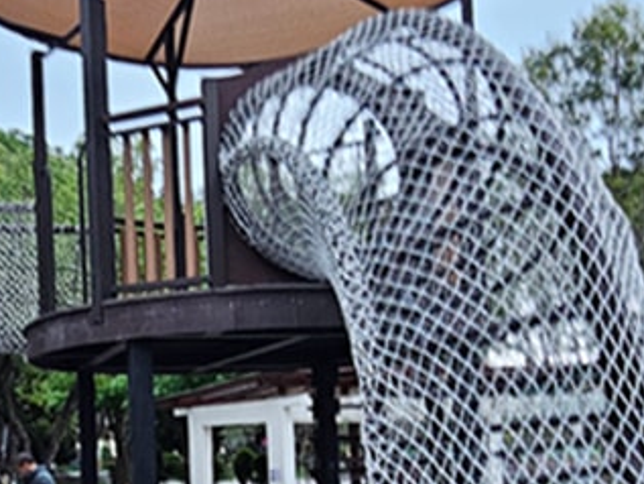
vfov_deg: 32.9
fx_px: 782
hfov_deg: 43.4
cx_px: 165
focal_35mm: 42
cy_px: 421
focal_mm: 2.2
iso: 400
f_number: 2.2
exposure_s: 1/30
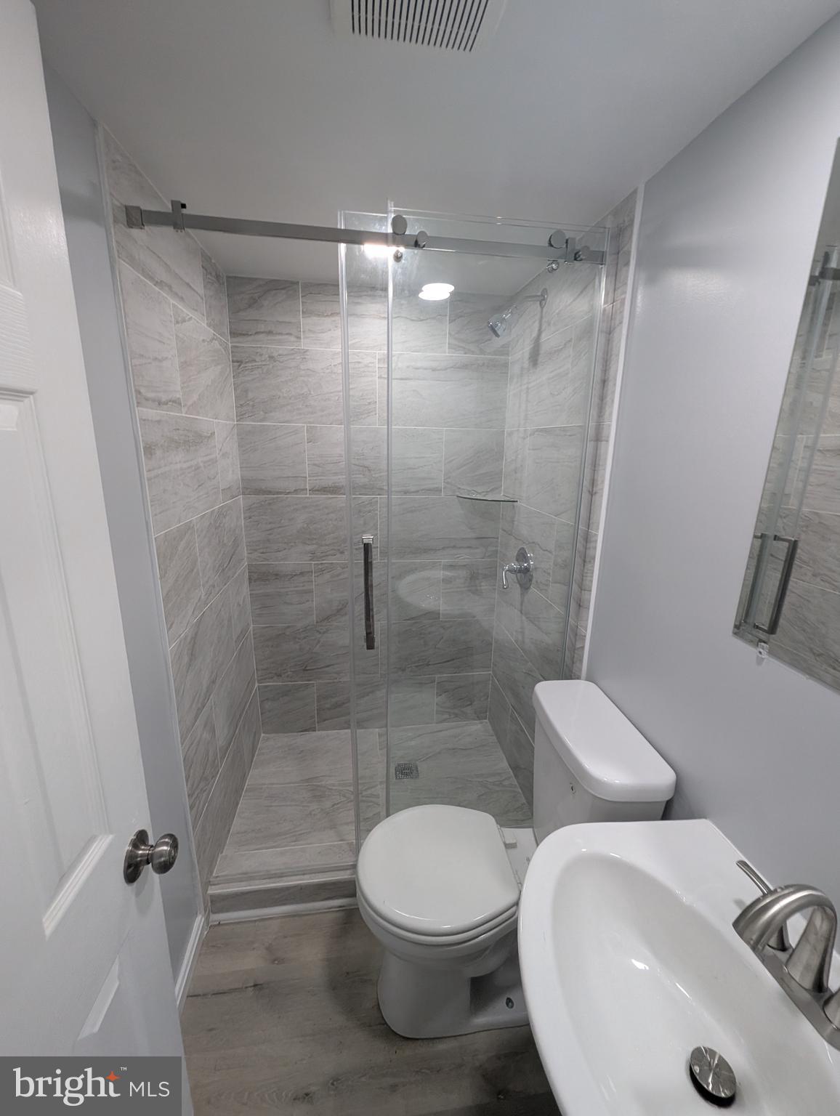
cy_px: 558
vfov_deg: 106.1
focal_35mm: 13
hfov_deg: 90.0
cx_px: 420
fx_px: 420
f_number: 2.2
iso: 119
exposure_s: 1/60
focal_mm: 1.95
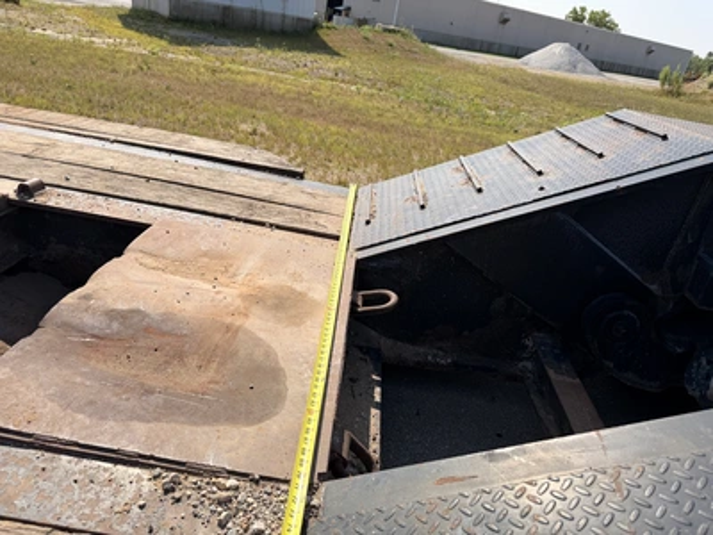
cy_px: 268
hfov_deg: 71.6
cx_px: 356
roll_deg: -9.0
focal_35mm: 24
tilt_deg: -25.4
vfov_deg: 56.8
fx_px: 494
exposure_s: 1/4975
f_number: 1.78
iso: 80
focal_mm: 6.76
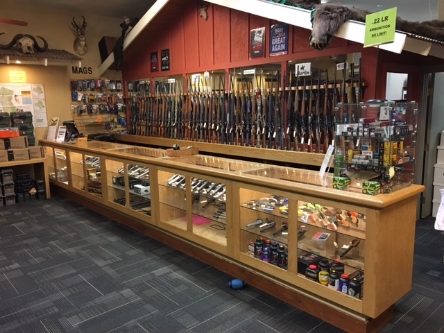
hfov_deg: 61.7
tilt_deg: -9.5
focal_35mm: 29
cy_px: 166
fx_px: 372
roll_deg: +0.8
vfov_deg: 48.2
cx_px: 222
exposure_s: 1/30
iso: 160
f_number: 2.2
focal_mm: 4.15
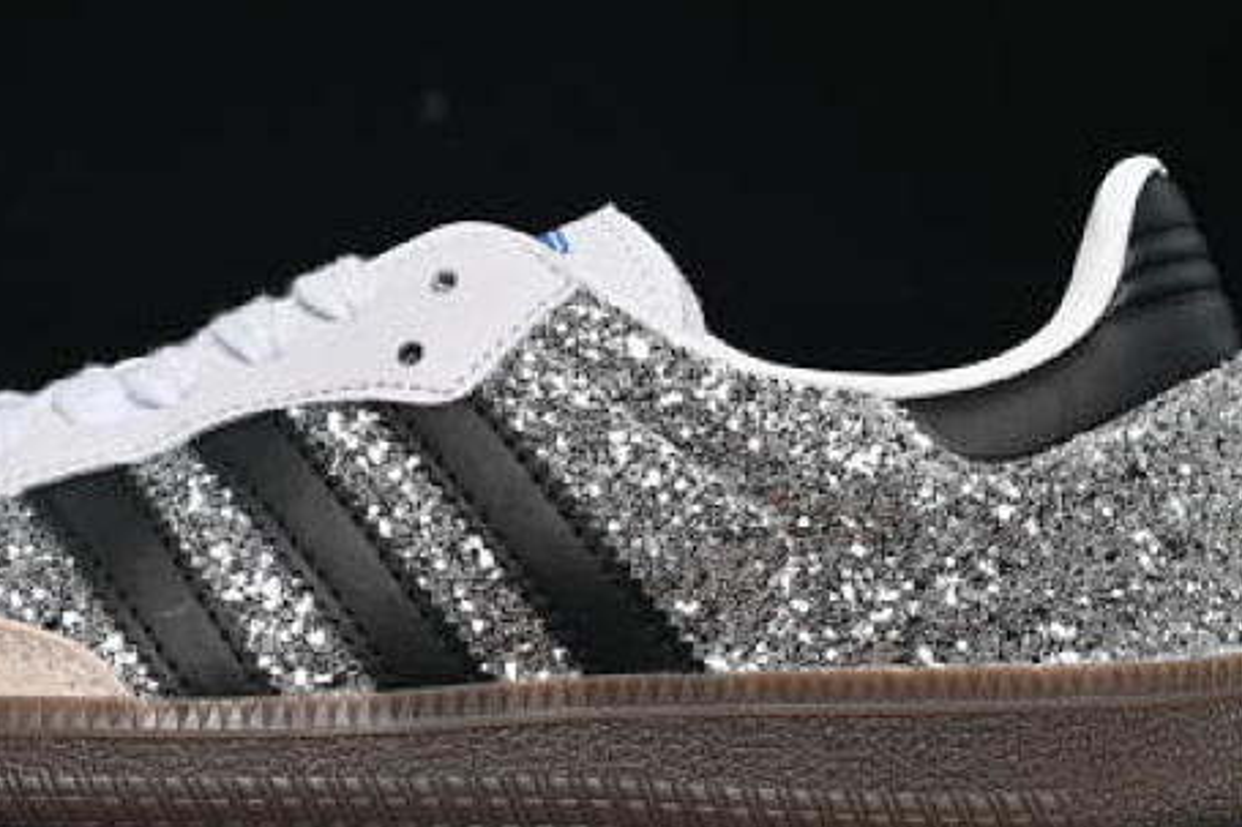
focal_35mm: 178
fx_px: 6138
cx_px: 409
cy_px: 237
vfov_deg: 7.7
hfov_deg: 11.5
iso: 160
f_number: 6.3
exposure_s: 1/40
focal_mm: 50
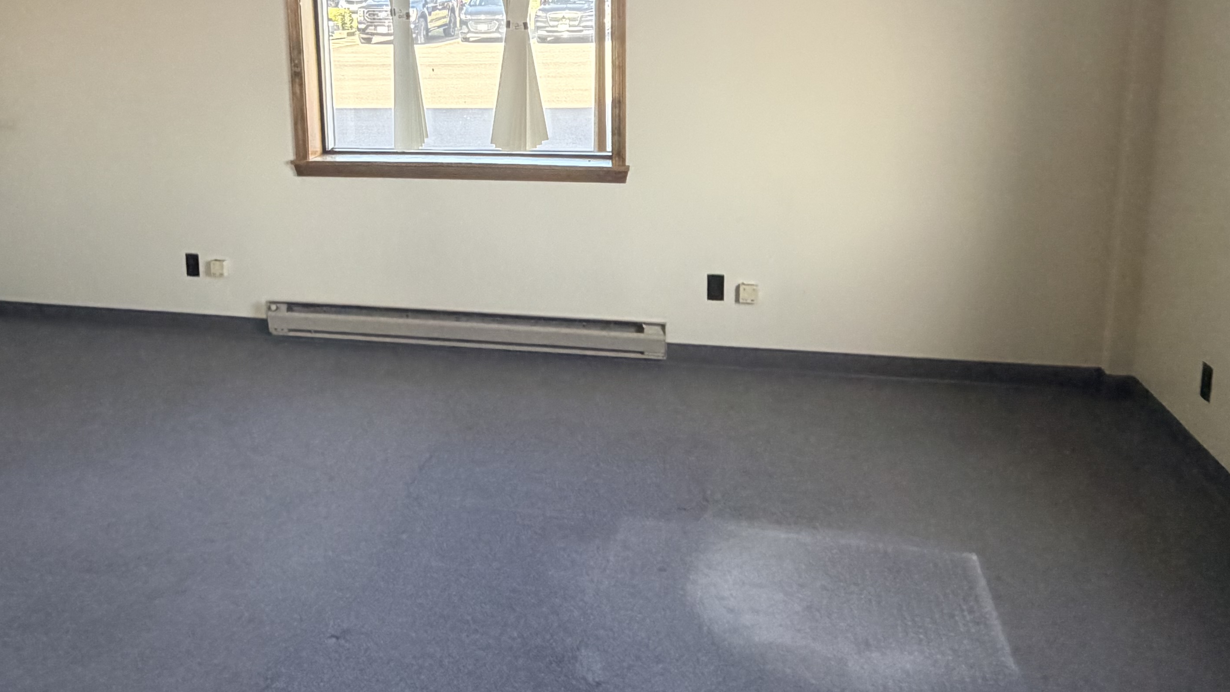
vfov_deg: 36.9
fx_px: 1011
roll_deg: +1.5
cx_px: 506
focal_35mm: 31
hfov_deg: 62.2
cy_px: 174
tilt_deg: -9.2
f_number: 2.2
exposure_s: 1/118
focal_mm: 2.22
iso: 320
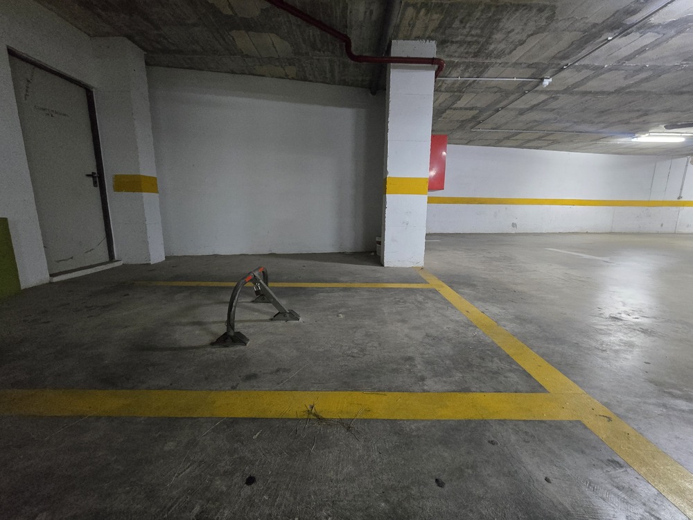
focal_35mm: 13
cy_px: 260
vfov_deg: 89.9
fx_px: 260
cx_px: 346
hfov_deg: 106.2
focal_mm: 2.2
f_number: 2.2
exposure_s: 1/25
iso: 1600
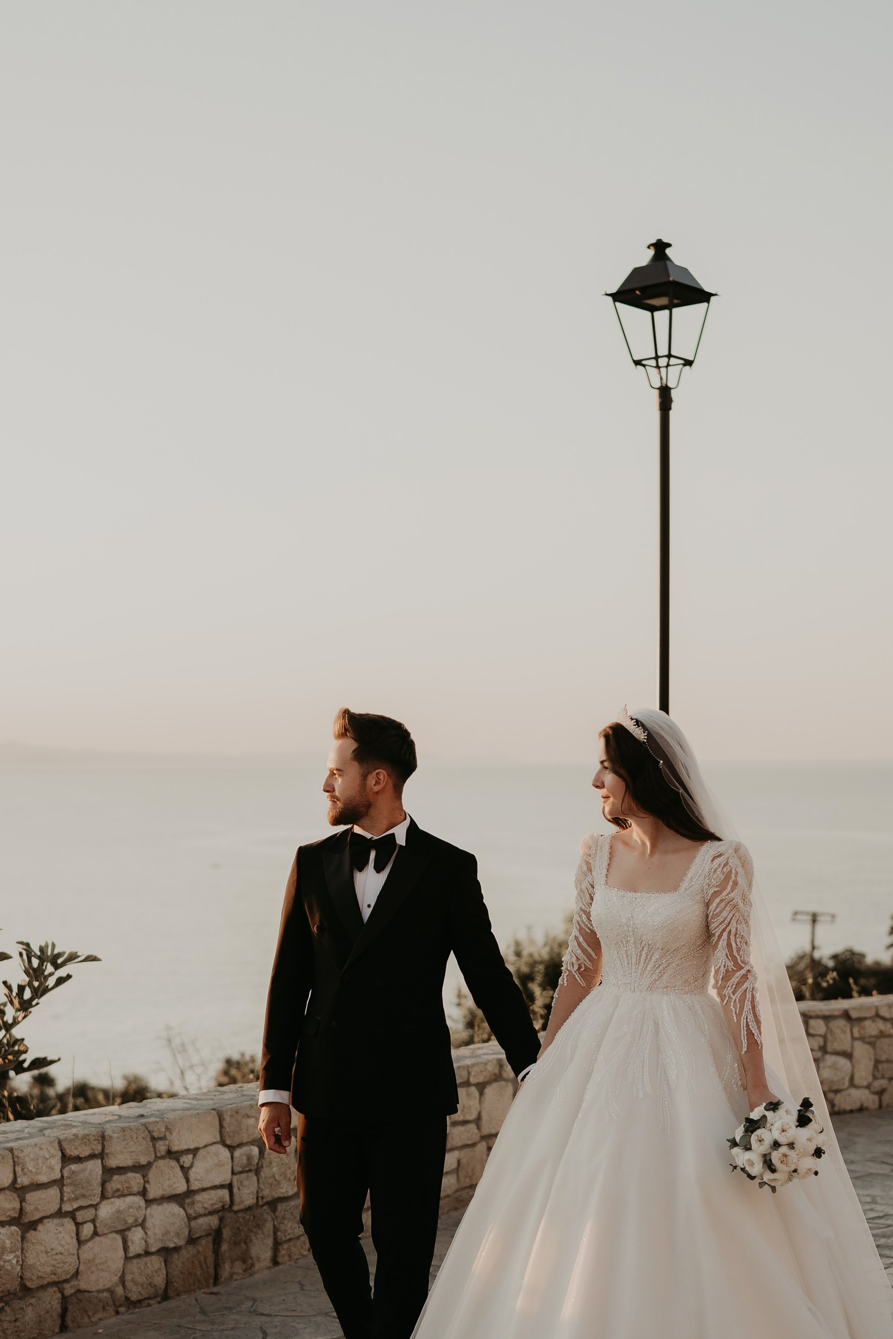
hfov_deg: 24.2
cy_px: 682
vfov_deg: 35.6
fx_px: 2084
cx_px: 436
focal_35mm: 56
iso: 100
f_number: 1.8
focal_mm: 35
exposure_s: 1/800
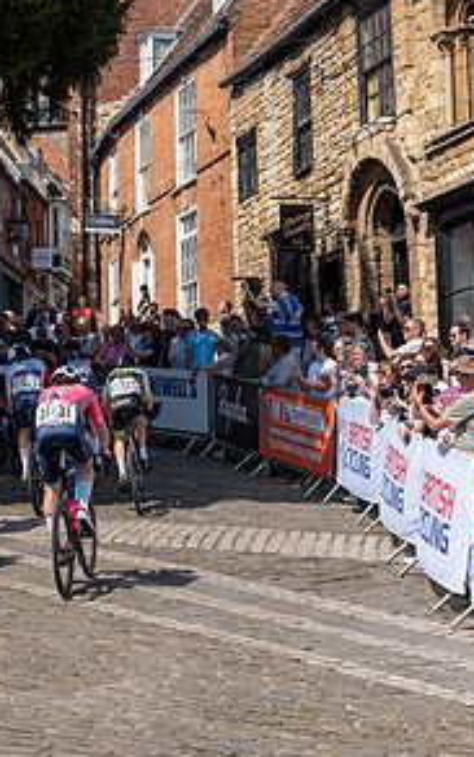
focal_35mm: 83
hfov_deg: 15.5
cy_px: 349
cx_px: 16
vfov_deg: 24.9
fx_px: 1712
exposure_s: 1/1600
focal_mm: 41
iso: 160
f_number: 4
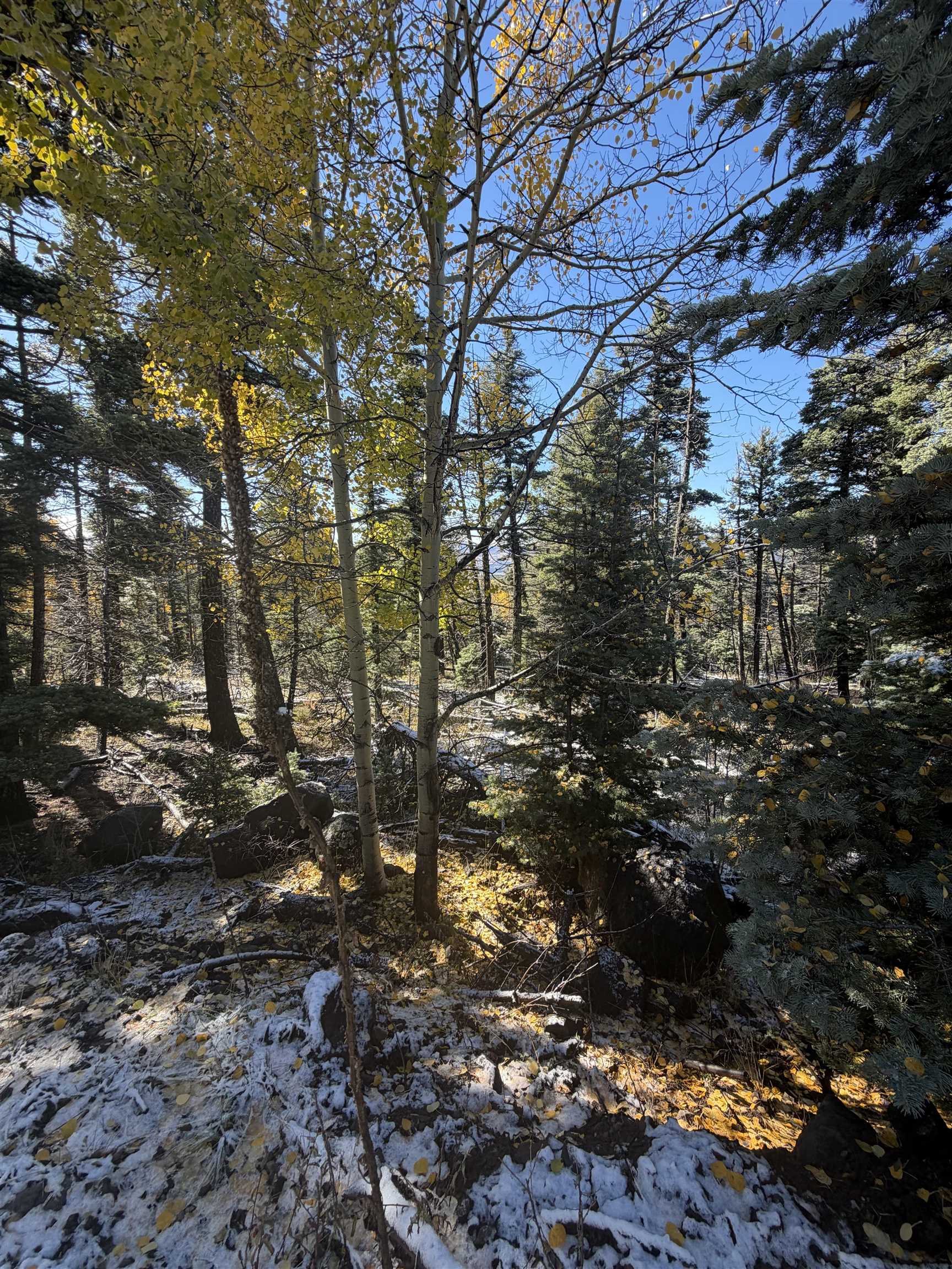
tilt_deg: -9.0
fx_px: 513
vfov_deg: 102.1
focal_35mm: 14
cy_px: 634
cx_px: 476
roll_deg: +0.8
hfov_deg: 85.7
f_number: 2.2
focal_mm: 2.22
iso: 40
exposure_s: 1/221
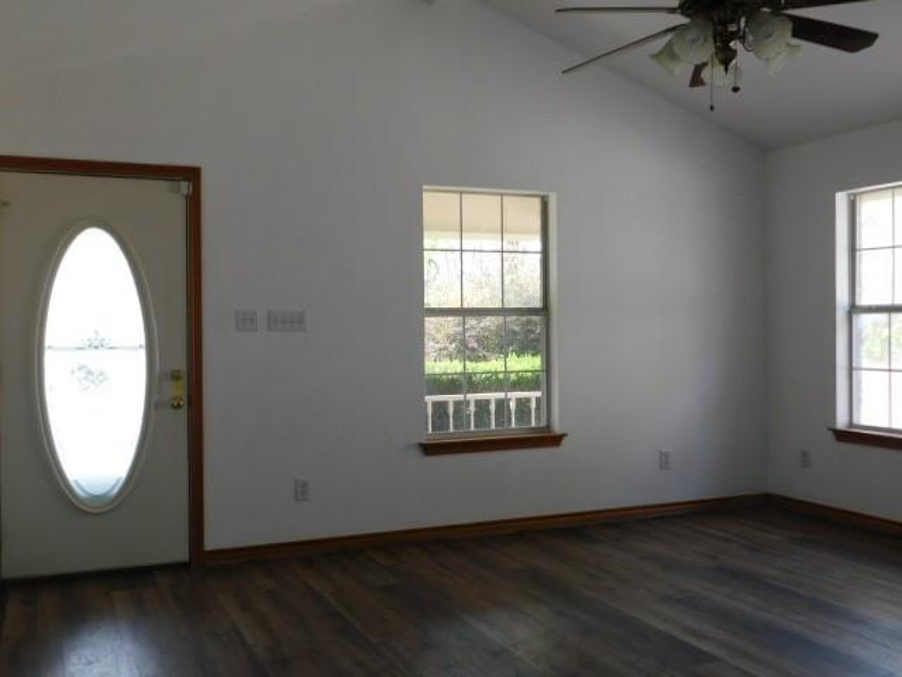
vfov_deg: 39.7
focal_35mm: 36
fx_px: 938
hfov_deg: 51.4
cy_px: 338
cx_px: 451
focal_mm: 6.3
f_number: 3.5
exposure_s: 1/30
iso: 125
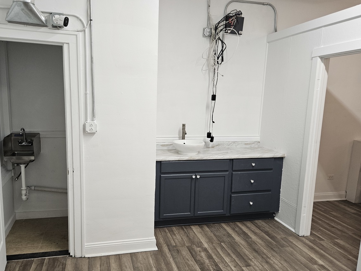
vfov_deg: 48.1
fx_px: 302
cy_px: 157
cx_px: 162
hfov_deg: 61.5
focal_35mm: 29
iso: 200
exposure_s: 1/120
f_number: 1.8
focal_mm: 5.4
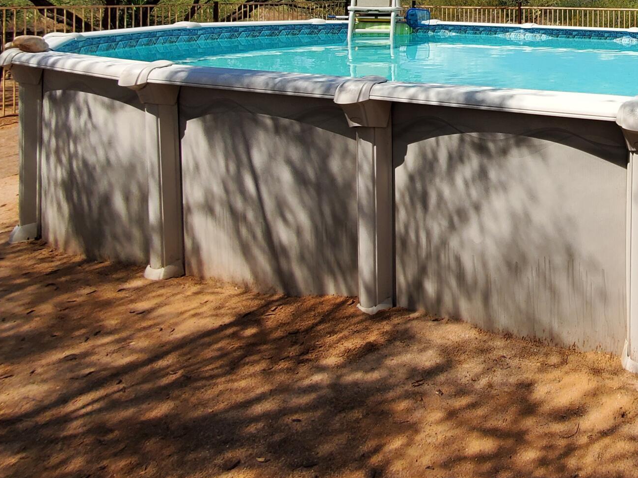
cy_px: -4
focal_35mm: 30
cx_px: 638
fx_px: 553
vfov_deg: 40.7
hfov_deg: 49.1
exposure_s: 1/1332
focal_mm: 1.8
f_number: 2.2
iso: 50
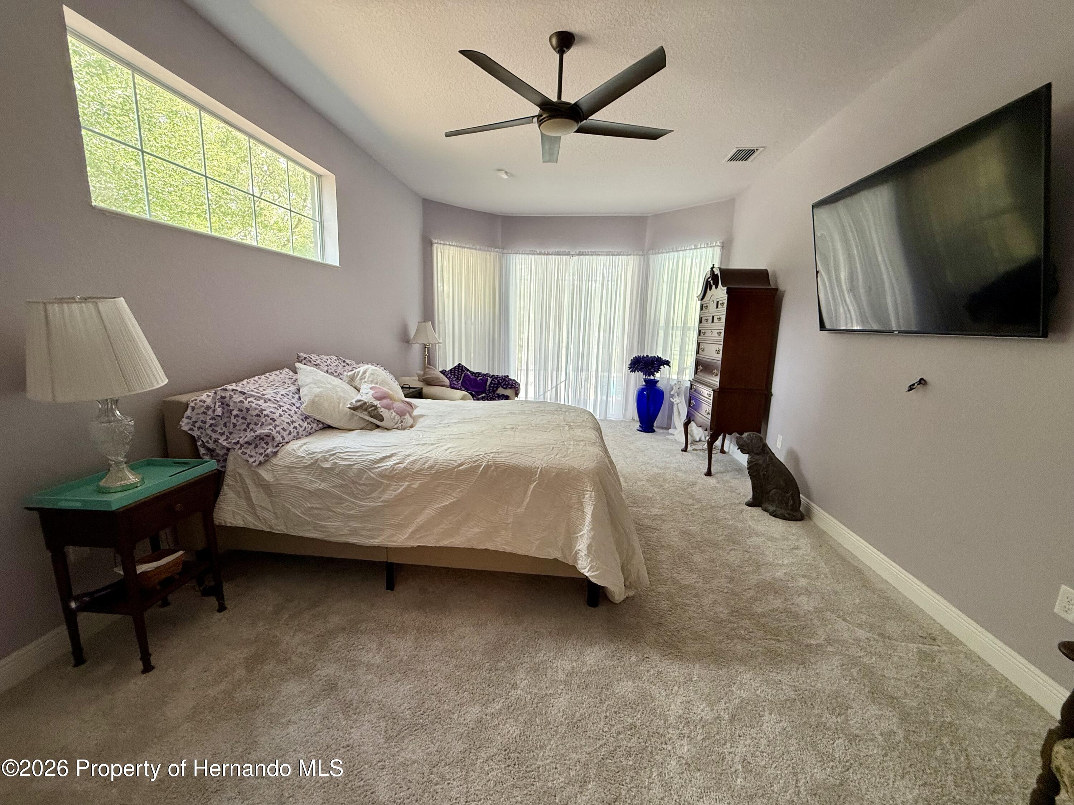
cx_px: 537
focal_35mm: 14
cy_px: 402
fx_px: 434
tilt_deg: -10.1
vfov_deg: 85.7
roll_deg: -1.4
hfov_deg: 102.1
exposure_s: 1/120
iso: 160
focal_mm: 2.22
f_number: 2.2
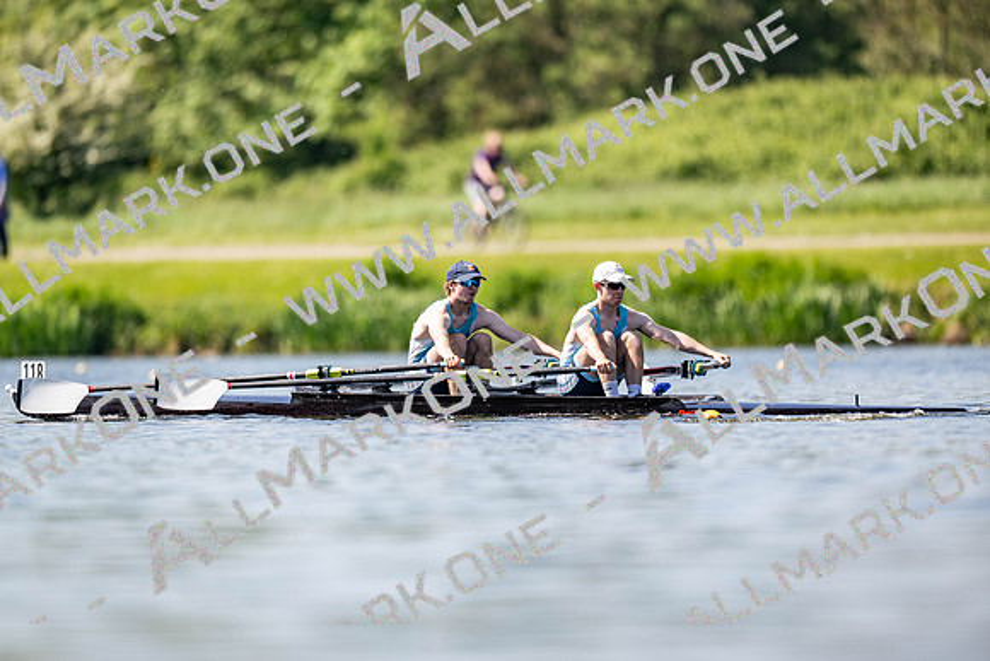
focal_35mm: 600
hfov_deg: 3.4
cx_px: 495
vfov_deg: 2.3
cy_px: 330
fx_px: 16512
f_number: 4
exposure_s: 1/2500
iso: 320
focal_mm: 600
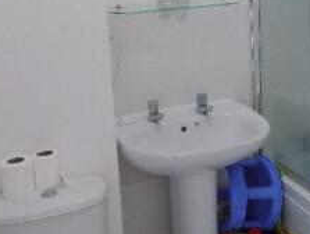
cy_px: 19
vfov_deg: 23.8
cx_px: 230
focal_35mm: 60
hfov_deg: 31.6
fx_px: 538
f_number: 3.1
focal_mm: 4
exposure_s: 1/20
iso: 400
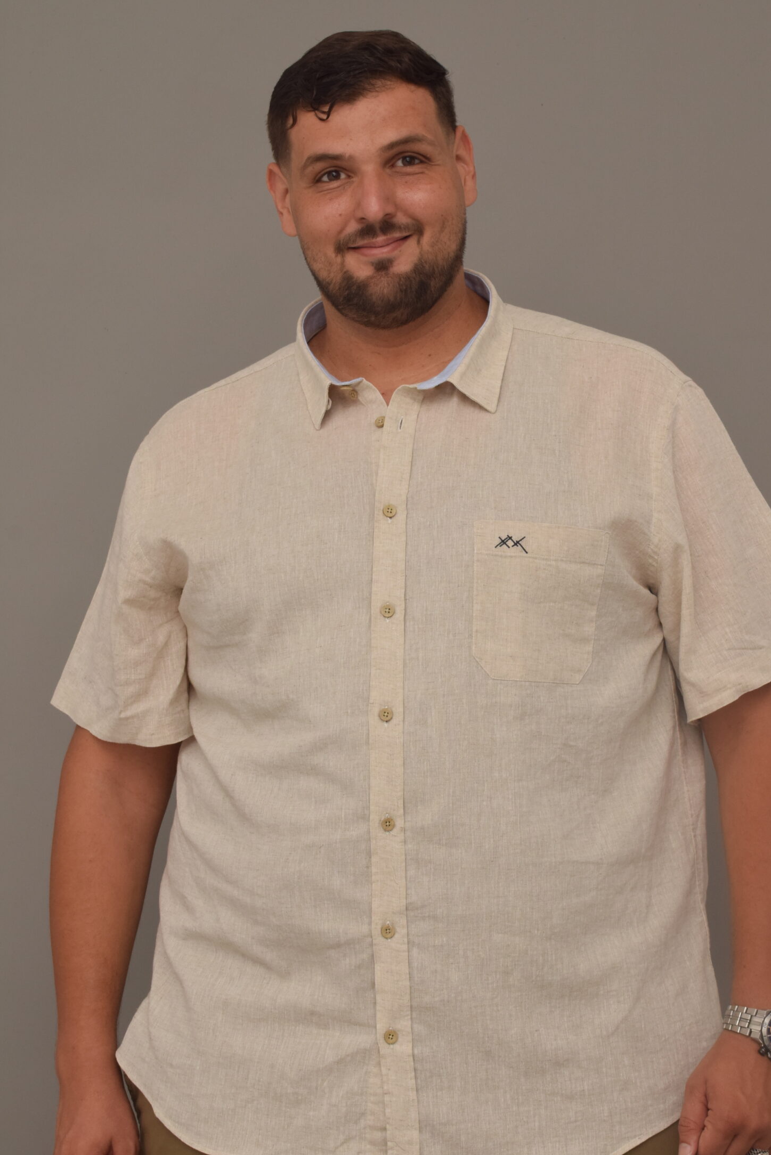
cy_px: 622
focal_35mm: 85
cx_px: 446
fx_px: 2728
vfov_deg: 23.9
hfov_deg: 16.1
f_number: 13
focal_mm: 48
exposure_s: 1/100
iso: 400
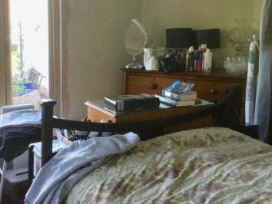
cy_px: 69
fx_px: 401
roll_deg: -1.7
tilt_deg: -7.7
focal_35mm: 51
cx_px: 124
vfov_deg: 28.4
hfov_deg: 37.4
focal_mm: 3.3
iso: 80
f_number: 2.4
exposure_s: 1/33
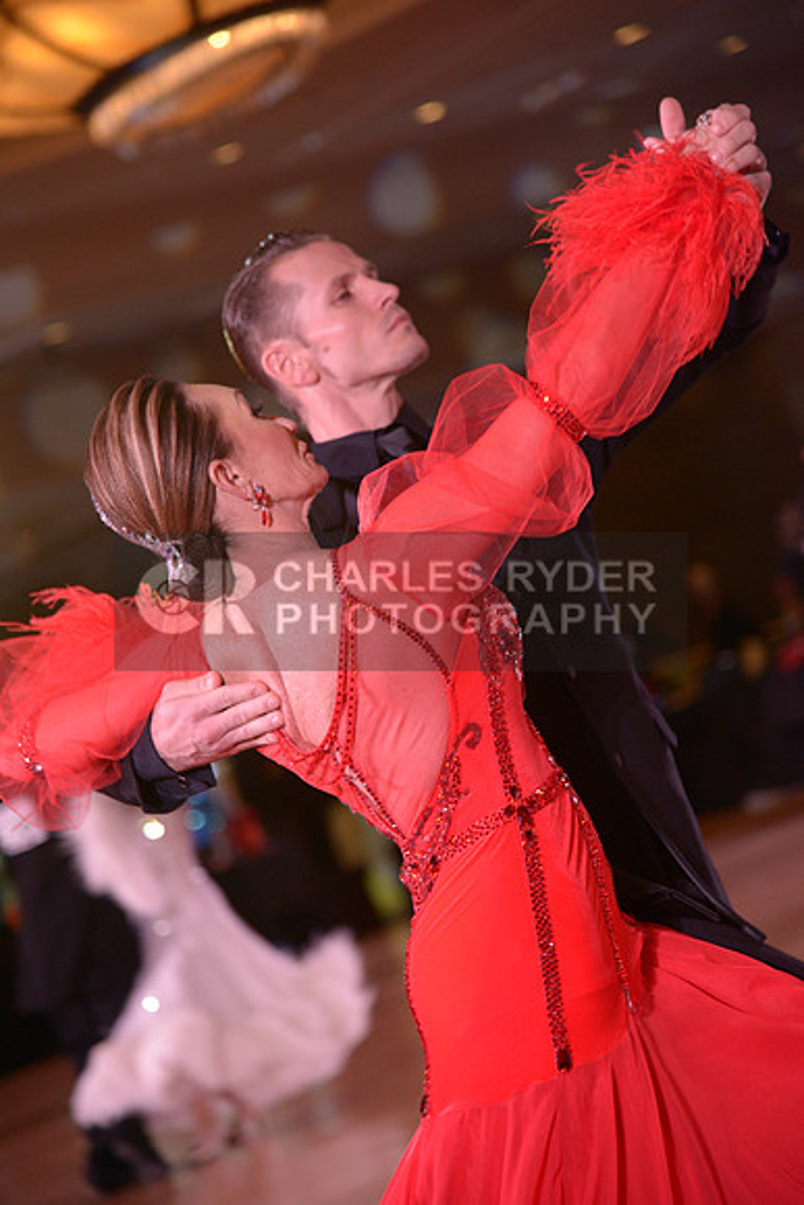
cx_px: 402
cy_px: 602
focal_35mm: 112
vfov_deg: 18.3
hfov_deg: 12.2
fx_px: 3749
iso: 1250
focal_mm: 112
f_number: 4
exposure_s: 1/200
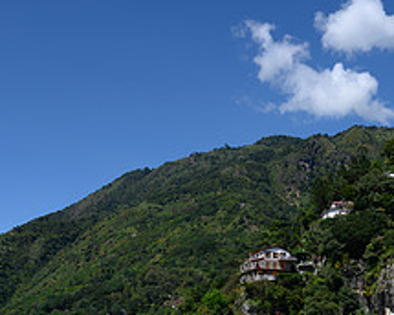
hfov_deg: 38.7
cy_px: 323
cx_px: 319
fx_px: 536
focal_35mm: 46
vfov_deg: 30.2
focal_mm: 16.5
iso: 80
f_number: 9
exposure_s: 1/250
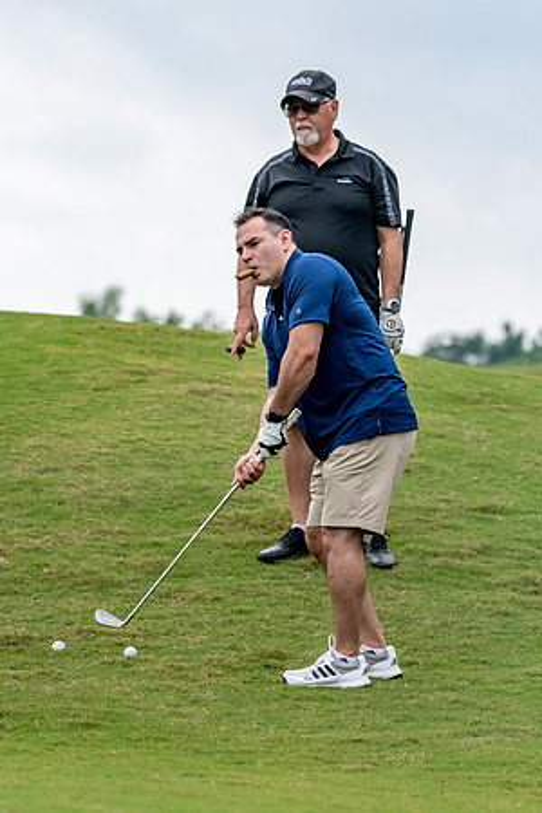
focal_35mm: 315
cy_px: 406
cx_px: 271
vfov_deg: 6.5
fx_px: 7113
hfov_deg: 4.4
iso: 1250
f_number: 5.6
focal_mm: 210
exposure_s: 1/2000
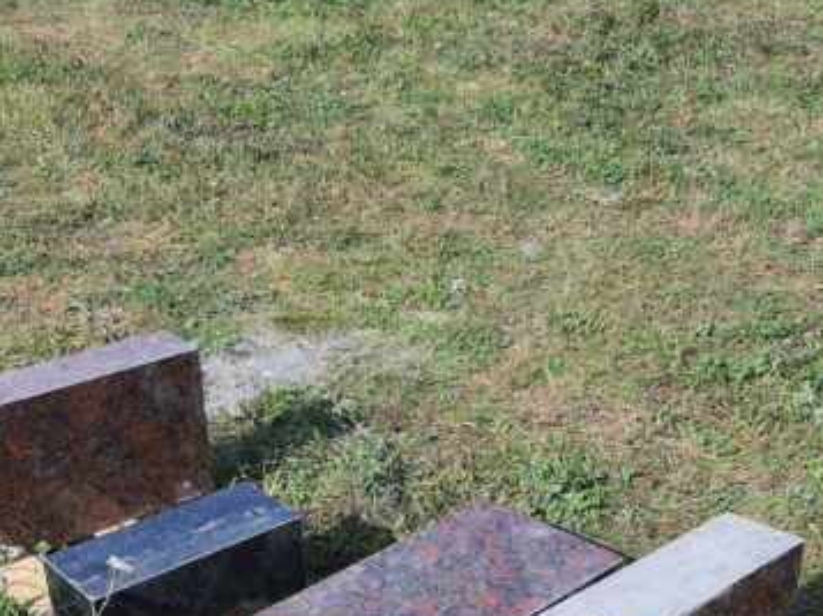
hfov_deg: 34.3
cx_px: 364
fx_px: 1330
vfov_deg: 24.9
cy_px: 607
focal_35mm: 56
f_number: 1.7
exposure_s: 1/1512
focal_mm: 4.32
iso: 50
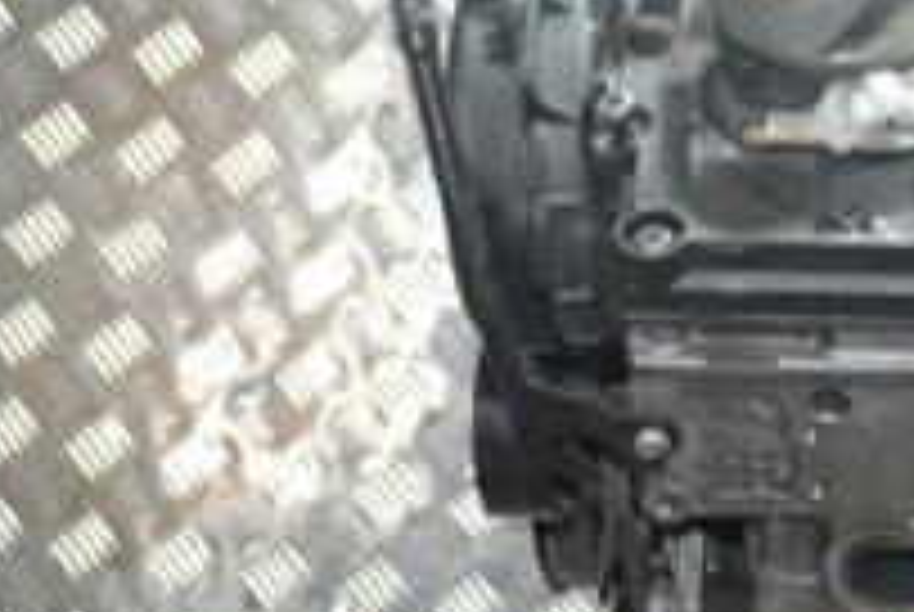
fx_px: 2924
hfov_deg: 17.0
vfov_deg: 11.7
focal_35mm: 115
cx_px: 1085
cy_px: 716
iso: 2500
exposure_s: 1/60
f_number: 4.2
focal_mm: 26
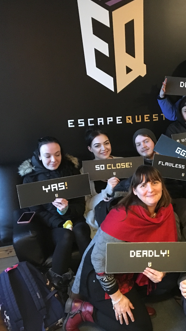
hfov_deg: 26.7
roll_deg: +2.1
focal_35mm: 43
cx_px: 171
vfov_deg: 47.4
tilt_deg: -11.6
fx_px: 377
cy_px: 167
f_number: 2.2
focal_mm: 4.15
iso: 320
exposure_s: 1/15
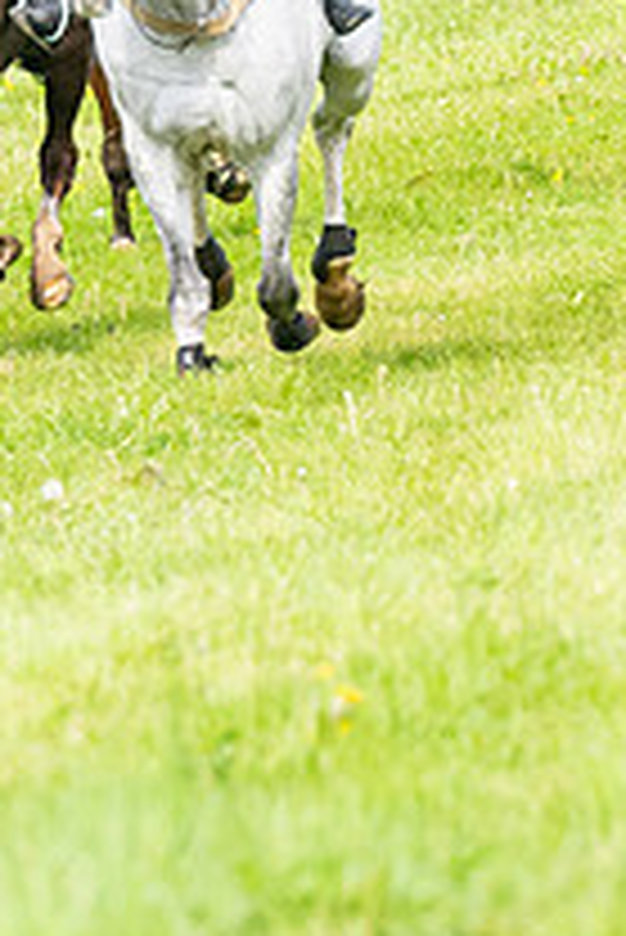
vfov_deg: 1.9
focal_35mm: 1065
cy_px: 59
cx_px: -456
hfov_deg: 1.3
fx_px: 27730
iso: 400
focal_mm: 170
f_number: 4
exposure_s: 1/2500
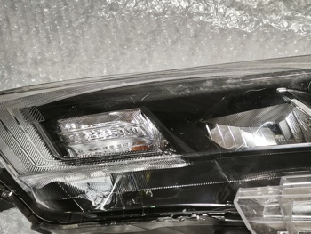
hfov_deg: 29.9
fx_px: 575
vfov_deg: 22.7
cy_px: 180
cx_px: 218
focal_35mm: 64
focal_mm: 5.35
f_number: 1.7
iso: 800
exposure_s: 1/33.3
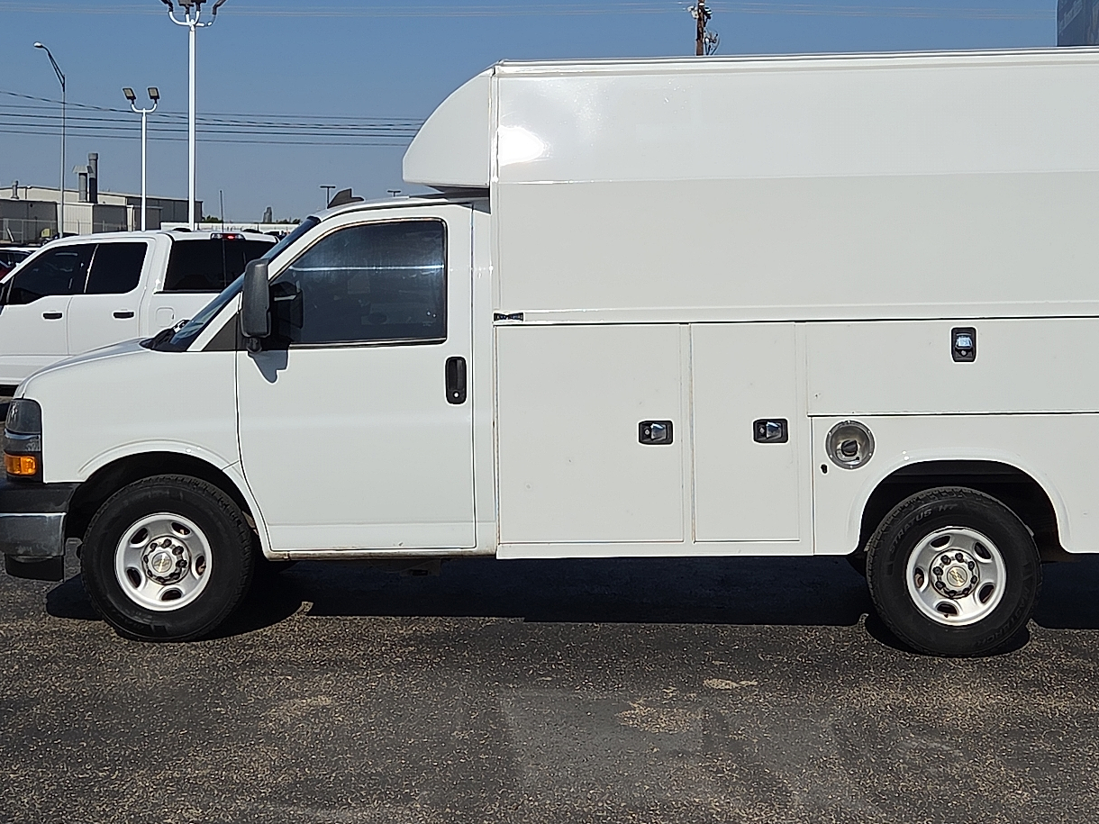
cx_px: 621
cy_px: 303
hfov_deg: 32.7
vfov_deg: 24.7
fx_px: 1873
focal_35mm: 59
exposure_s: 1/10000
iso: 38
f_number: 1.8
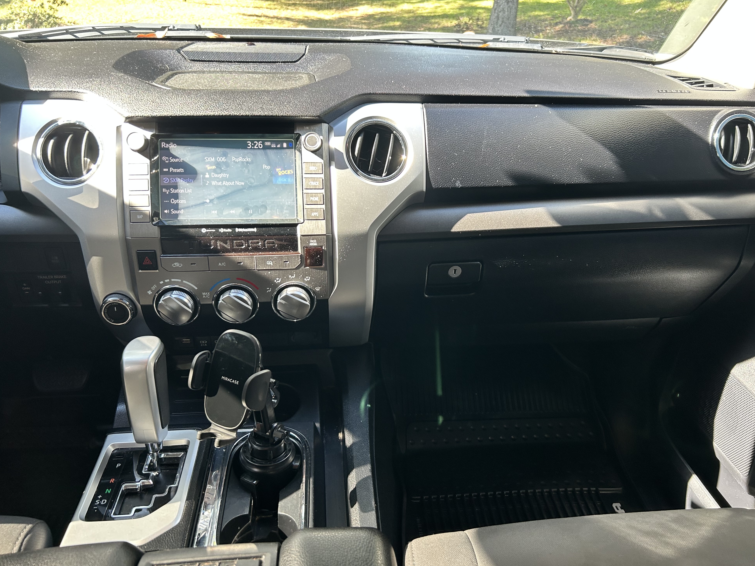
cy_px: 282
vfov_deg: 51.4
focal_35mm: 27
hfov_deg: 65.3
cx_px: 388
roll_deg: -5.3
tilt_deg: -31.2
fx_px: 589
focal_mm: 5.7
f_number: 1.5
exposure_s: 1/121
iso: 100
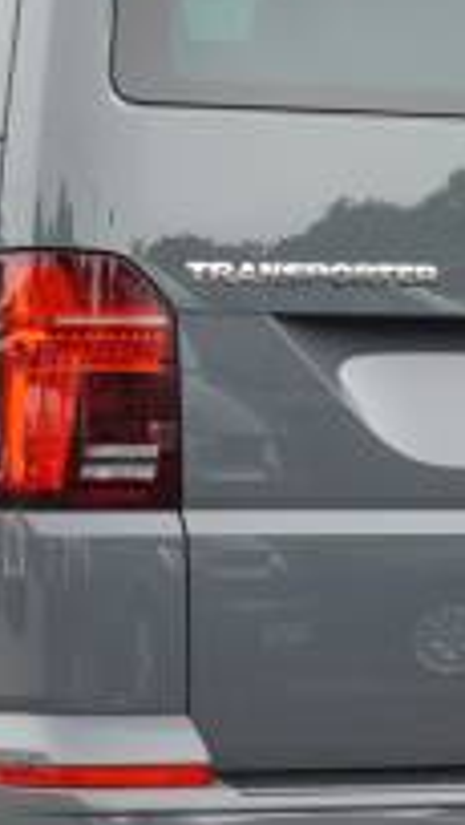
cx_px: -36
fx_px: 4530
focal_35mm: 207
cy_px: 352
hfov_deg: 5.9
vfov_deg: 10.4
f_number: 5.6
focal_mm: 42
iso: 400
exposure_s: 1/160
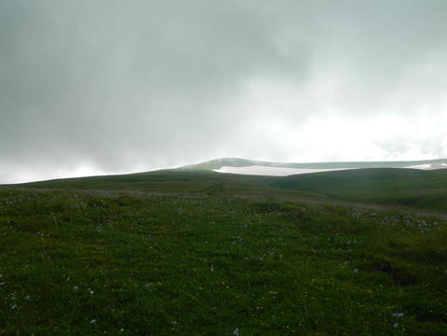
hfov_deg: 58.4
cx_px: 224
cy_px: 168
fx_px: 400
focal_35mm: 31
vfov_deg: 45.4
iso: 80
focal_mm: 5.6
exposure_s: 1/125
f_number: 9.1
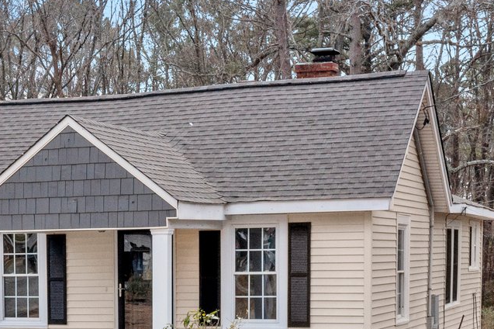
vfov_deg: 15.1
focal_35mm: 90
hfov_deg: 22.1
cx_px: 57
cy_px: 224
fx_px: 1234
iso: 100
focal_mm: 10.26
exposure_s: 1/500
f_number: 6.3
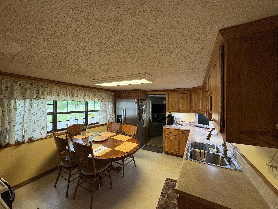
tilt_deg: +0.2
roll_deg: +0.2
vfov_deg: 85.7
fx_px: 112
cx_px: 139
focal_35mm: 14
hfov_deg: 102.1
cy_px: 104
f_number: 2.2
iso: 250
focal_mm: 2.22
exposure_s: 1/60
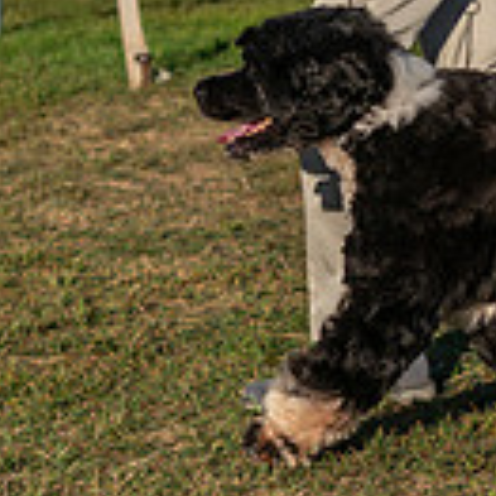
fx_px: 4588
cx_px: 394
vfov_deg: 6.2
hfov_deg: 6.2
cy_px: -89
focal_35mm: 283
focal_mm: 75
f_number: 4.5
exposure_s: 1/1250
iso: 100
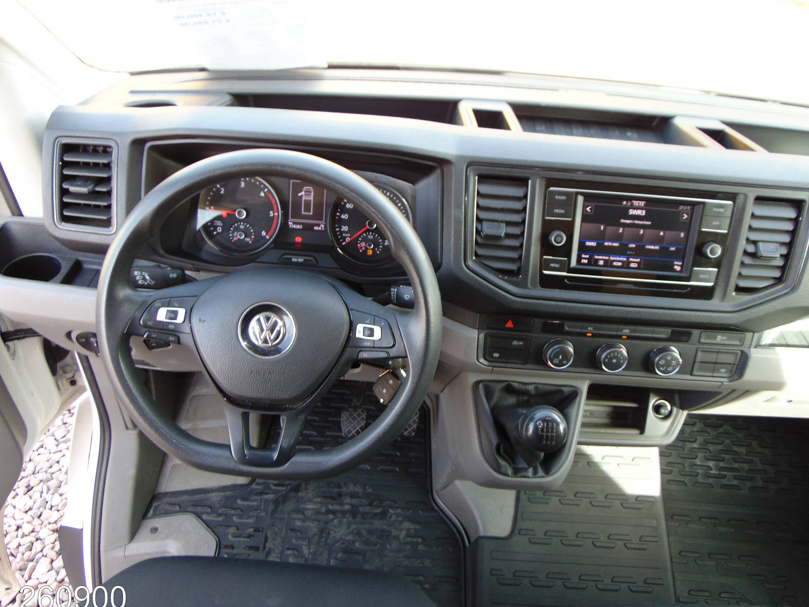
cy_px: 308
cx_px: 420
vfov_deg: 53.1
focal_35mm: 26
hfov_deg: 67.3
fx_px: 608
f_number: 3
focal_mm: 4.5
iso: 80
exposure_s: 1/40
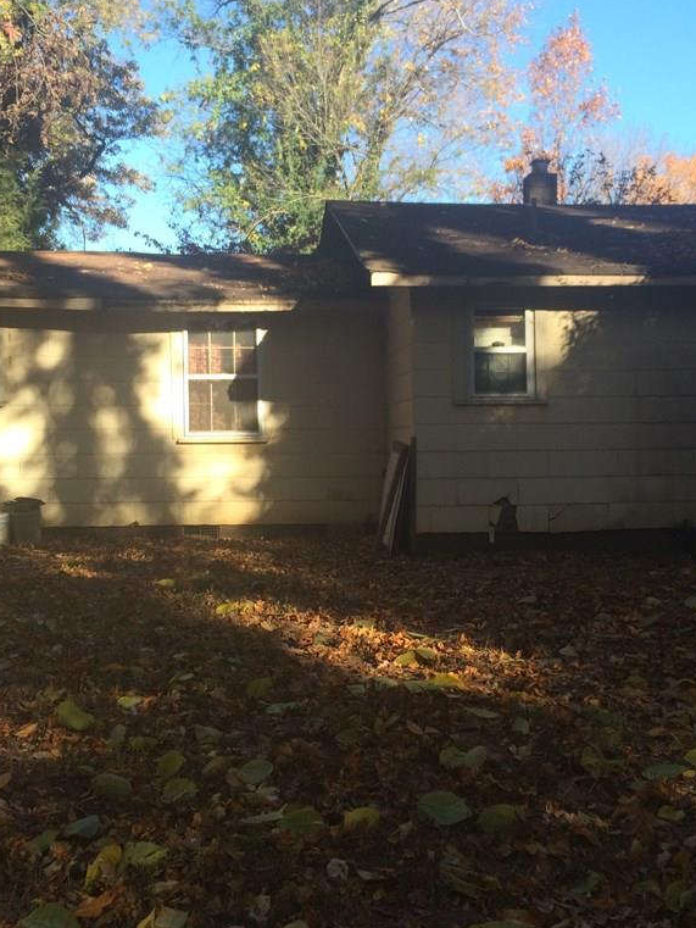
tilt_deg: -1.0
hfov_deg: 36.8
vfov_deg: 47.9
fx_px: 1045
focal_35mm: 39
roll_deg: +2.0
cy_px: 462
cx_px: 379
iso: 32
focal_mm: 4.15
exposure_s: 1/441
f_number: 2.2
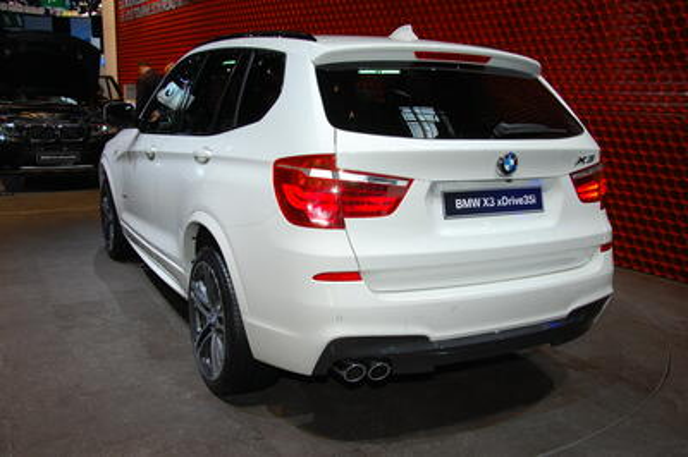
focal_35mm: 36
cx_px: 344
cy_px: 228
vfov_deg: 36.8
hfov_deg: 53.2
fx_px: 687
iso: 200
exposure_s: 1/100
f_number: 5
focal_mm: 24
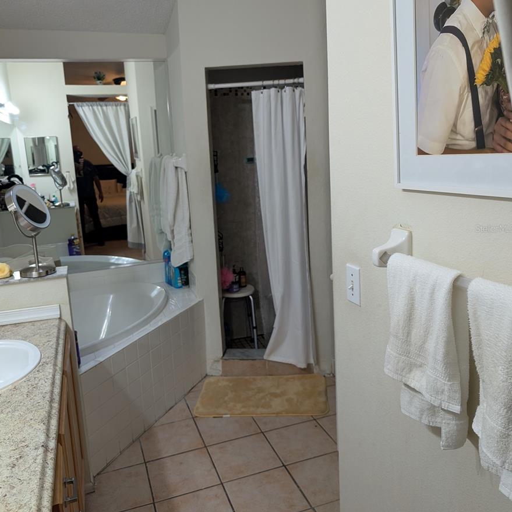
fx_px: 485
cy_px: 228
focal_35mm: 29
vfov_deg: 55.5
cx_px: 254
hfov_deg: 55.6
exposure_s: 1/120
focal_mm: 6.9
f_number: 1.68
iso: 151
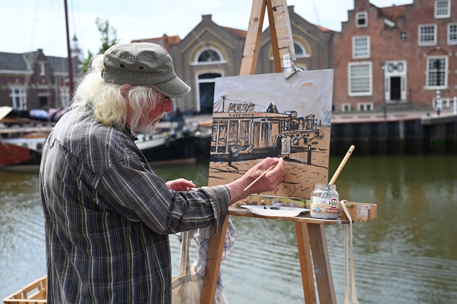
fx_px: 507
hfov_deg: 48.5
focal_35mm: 40
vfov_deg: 33.3
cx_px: 228
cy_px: 152
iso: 500
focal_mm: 40
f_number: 4
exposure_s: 1/3200
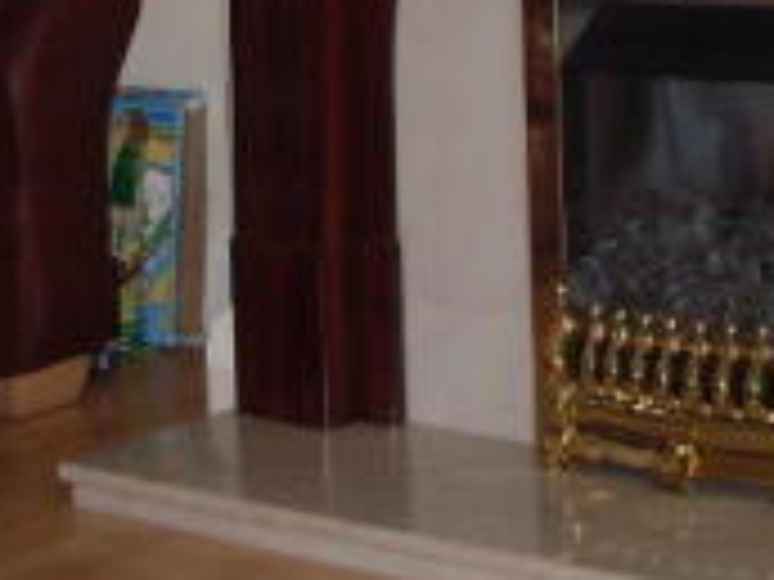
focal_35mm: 129
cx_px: 416
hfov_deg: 15.3
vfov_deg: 10.9
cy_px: -375
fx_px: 2884
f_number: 2.8
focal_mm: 6.3
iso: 100
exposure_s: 1/45
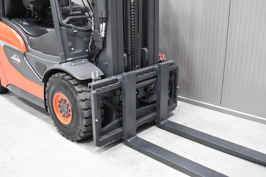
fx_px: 266
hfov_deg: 53.1
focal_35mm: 36
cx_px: 133
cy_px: 88
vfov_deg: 36.9
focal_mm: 24
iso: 1600
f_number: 5
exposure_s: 1/15
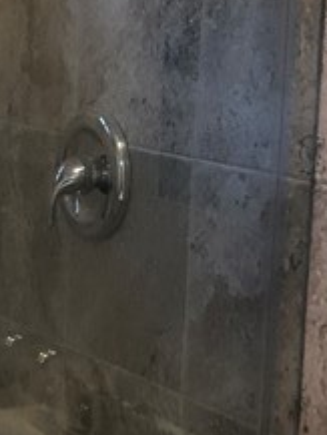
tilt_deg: -11.2
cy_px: 275
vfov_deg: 14.9
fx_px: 1661
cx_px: -305
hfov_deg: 10.4
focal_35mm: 132
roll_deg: -0.7
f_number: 1.8
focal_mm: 3.99
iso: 100
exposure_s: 1/15
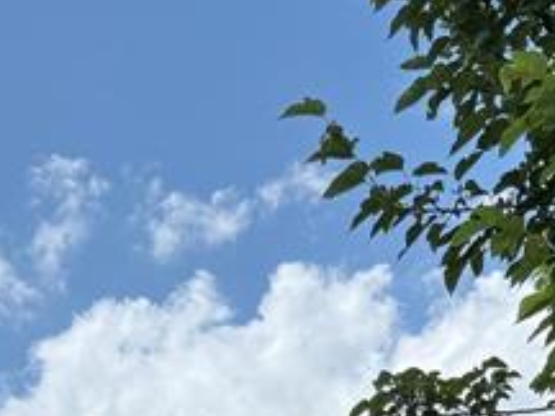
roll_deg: +3.1
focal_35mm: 114
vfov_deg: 11.5
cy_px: 860
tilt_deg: +5.7
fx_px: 1828
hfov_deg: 17.1
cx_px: 483
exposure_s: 1/4167
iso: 100
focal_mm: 6.76
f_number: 1.78
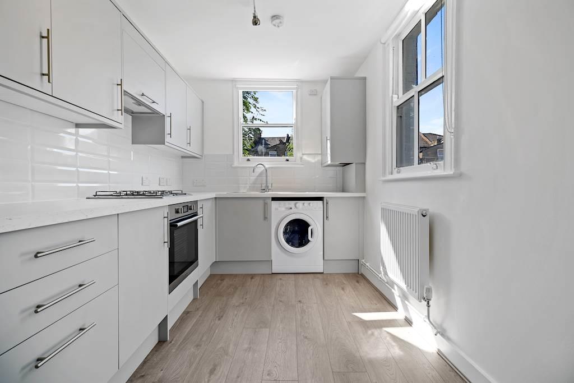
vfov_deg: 77.3
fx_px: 239
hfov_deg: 100.4
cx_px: 287
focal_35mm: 15
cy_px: 192
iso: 100
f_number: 11
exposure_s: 1/15
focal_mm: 15
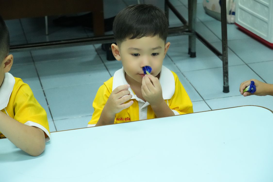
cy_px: 91
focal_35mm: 90
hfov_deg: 22.6
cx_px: 136
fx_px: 682
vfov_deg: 15.2
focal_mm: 60
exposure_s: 1/160
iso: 6400
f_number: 5.6
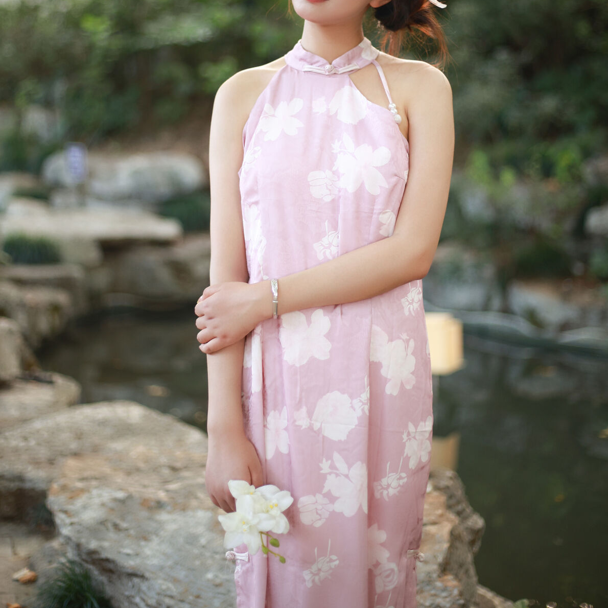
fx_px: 1252
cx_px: 302
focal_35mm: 63
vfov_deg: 27.0
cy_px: 162
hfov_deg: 27.3
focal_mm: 50
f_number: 1.8
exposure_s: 1/125
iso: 640
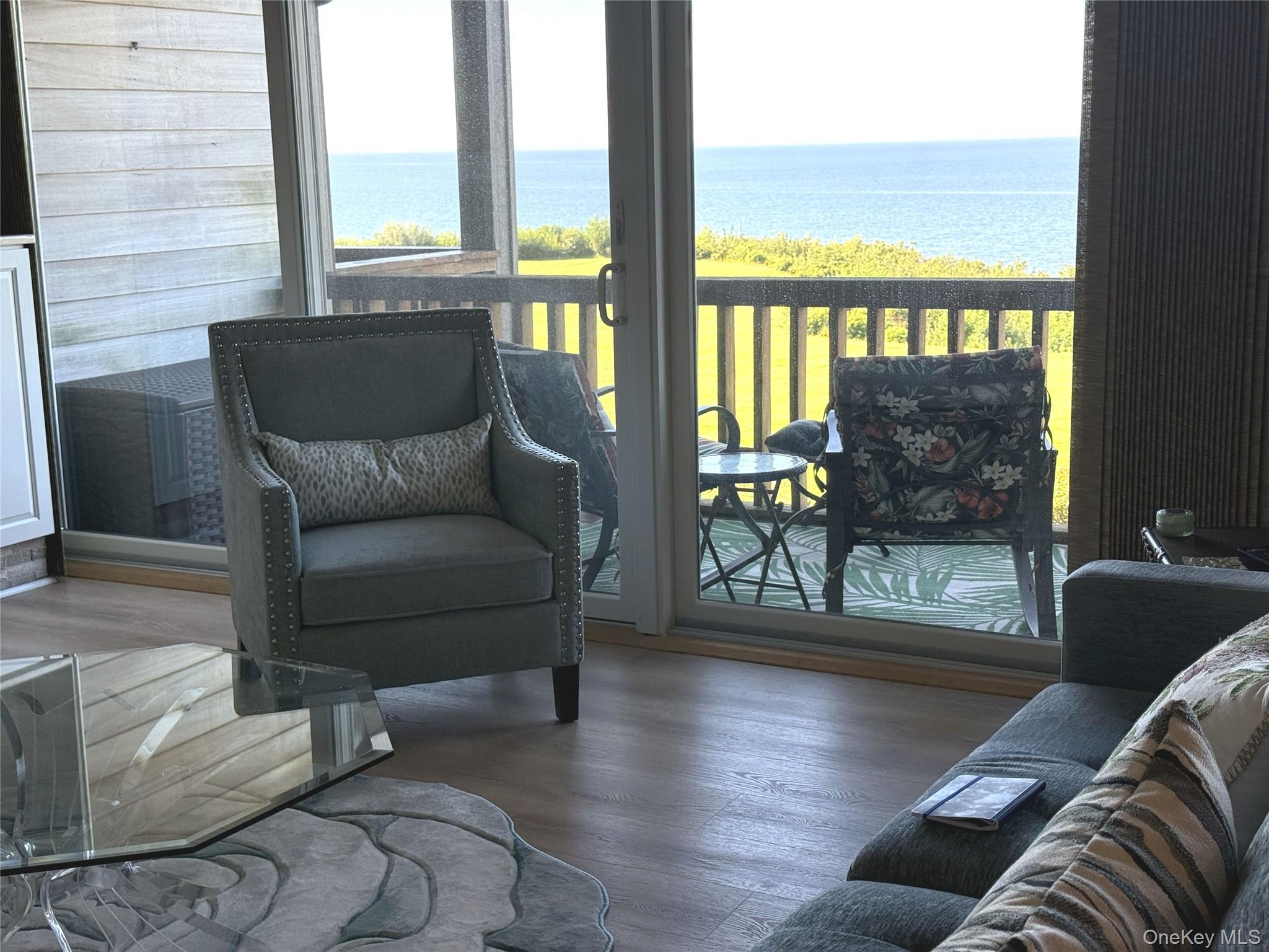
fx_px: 1760
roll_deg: +1.2
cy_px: 476
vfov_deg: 30.3
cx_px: 634
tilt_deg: -10.5
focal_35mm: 48
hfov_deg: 39.7
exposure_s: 1/343
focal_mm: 6.76
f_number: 1.78
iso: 80
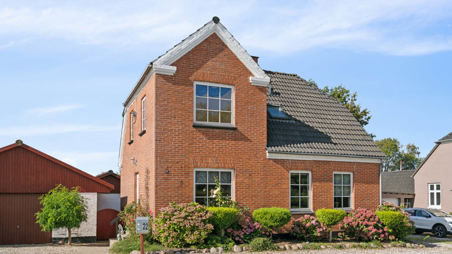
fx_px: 372
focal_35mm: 31
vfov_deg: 37.8
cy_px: 133
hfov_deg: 62.6
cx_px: 228
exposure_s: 1/800
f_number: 8
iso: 200
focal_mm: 29
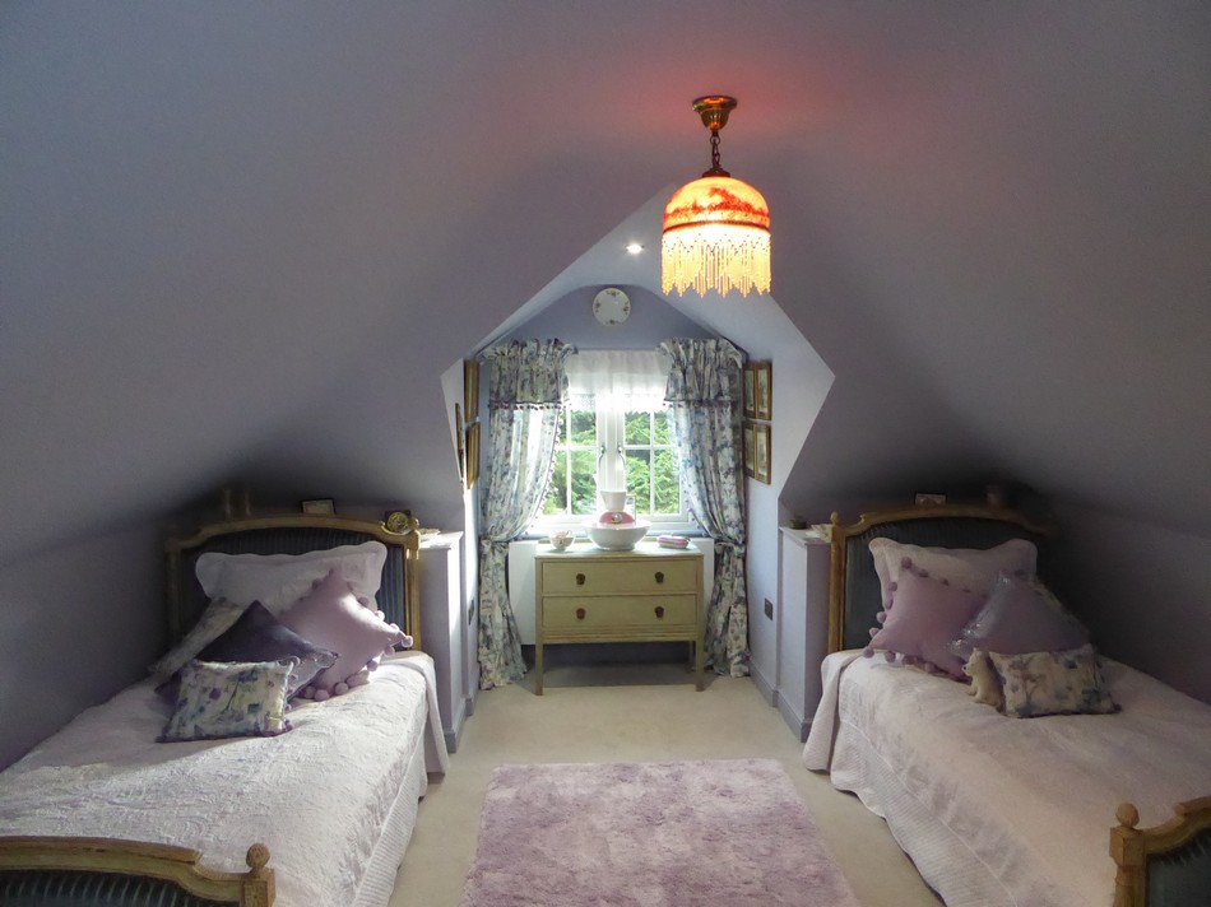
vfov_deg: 56.8
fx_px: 839
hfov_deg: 71.6
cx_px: 606
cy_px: 454
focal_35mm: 24
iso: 1600
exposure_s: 1/160
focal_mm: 4.3
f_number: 3.3
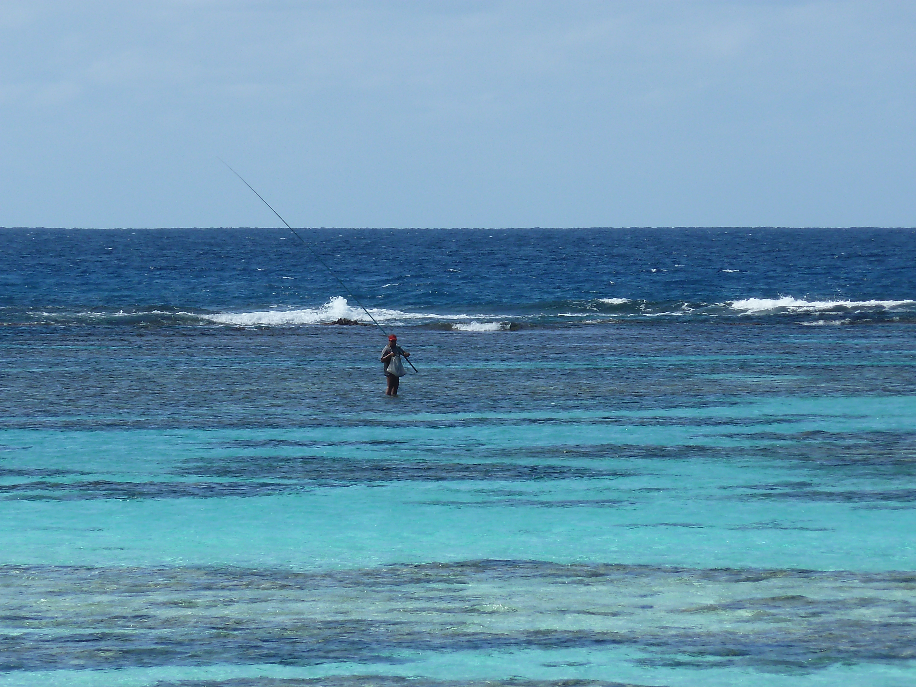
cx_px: 458
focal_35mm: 399
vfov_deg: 3.7
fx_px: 10558
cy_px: 344
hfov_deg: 5.0
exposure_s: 1/400
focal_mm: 49.2
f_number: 5.6
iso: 80
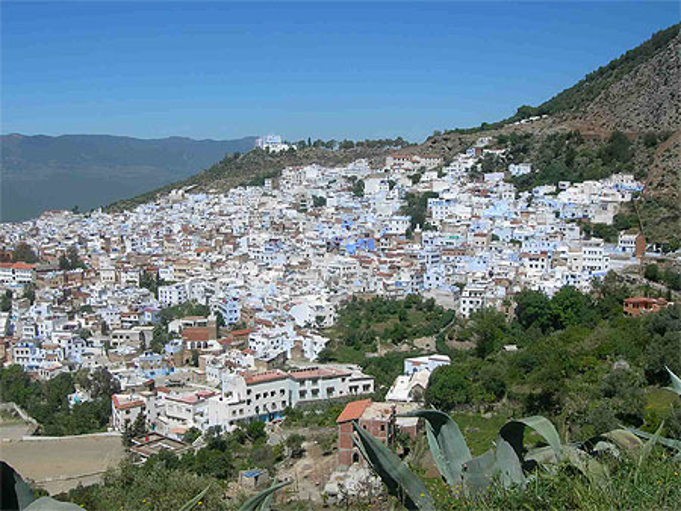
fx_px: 748
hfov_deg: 49.0
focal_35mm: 38
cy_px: 256
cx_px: 340
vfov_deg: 37.8
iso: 50
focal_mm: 7.8
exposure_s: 1/860
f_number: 4.8
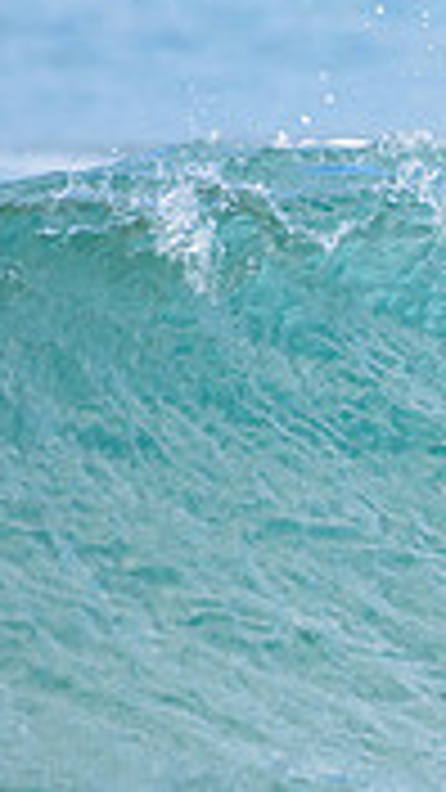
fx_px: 44508
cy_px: 367
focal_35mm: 2117
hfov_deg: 0.6
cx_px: 1418
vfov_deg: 1.0
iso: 400
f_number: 5.6
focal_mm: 500
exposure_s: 1/2000
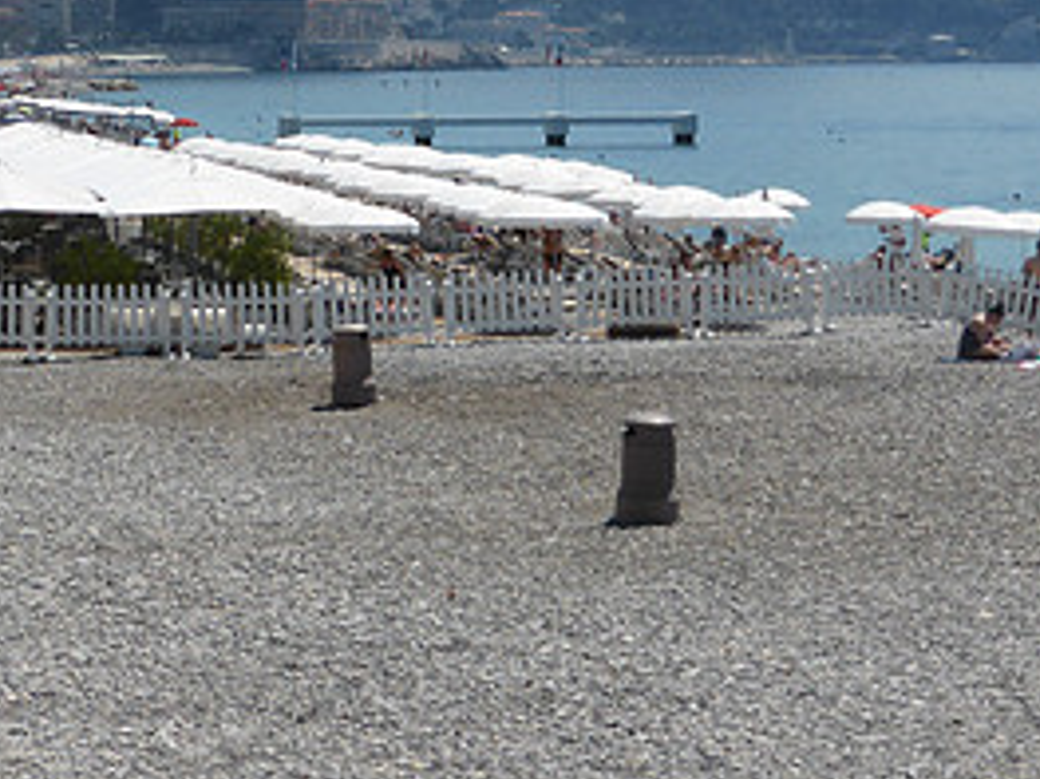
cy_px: -30
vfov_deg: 12.5
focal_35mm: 117
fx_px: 3514
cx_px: 506
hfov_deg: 16.8
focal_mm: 9
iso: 100
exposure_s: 1/2000
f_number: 4.4
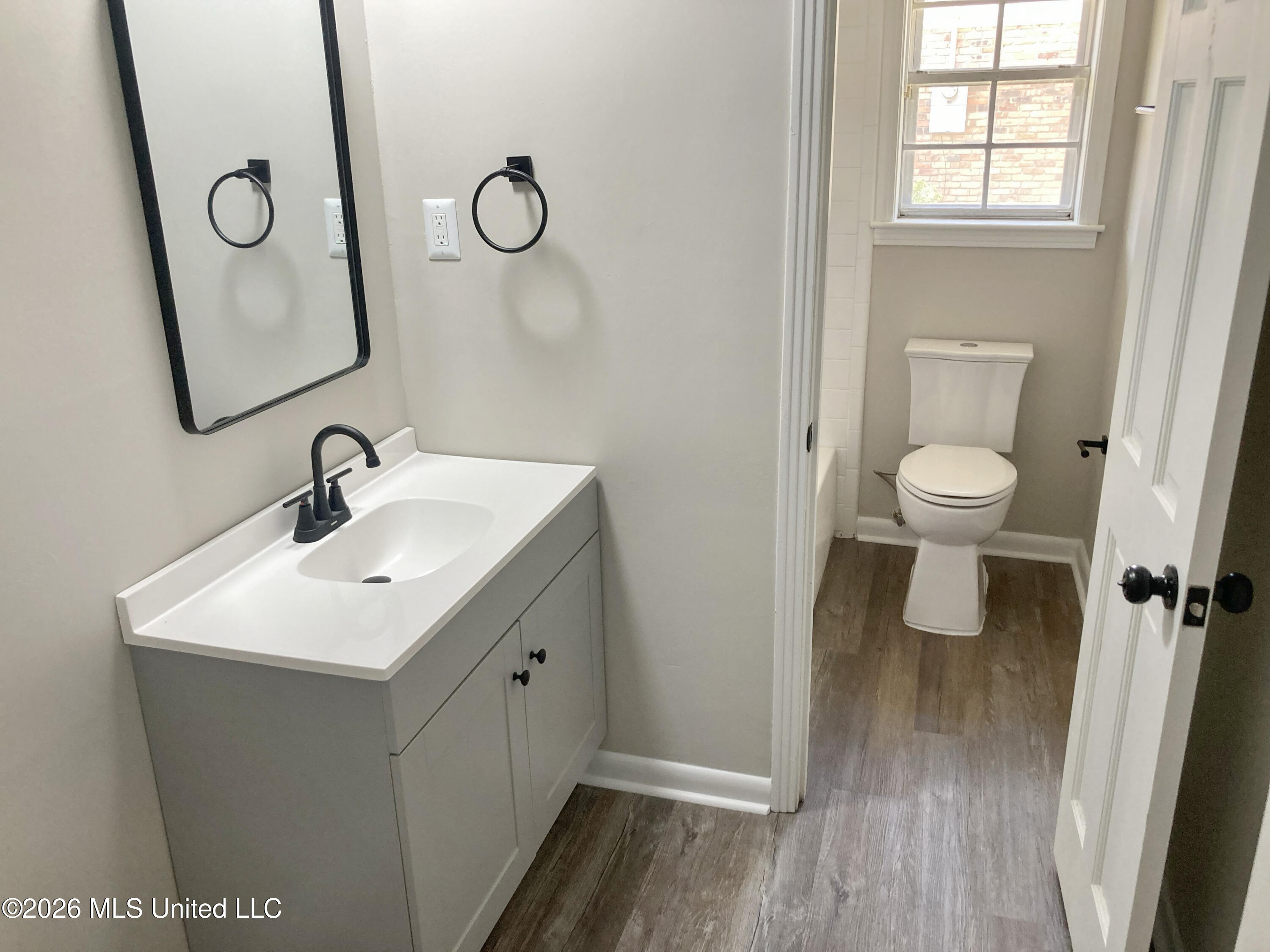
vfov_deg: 49.7
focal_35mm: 28
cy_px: 476
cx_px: 635
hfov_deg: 63.4
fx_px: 1027
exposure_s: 1/60
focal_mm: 3.99
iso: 100
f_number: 1.8
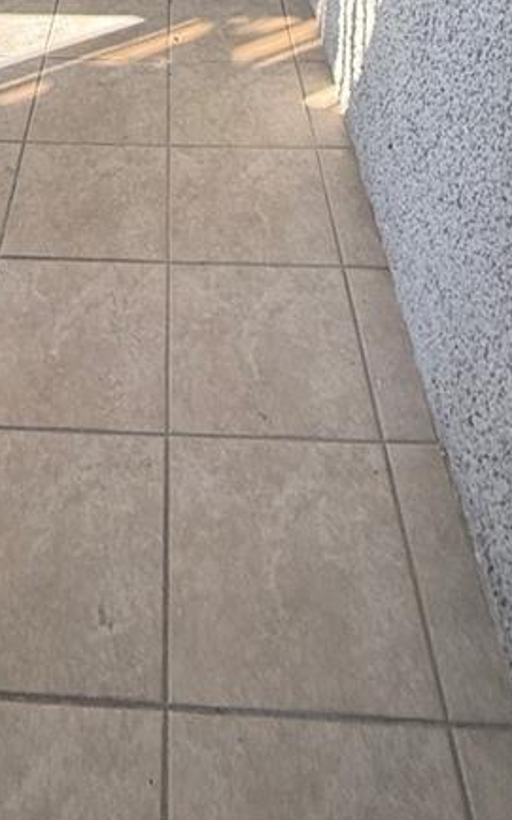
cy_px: -302
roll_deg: +0.7
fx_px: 916
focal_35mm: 41
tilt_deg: -9.7
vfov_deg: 32.5
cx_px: 102
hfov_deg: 30.5
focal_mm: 2.22
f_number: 2.2
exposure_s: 1/109
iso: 64
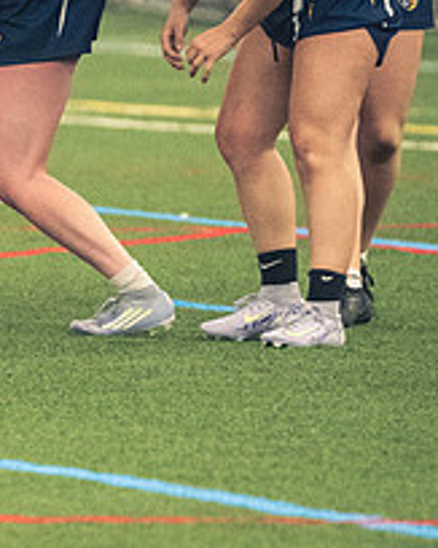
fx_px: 12973
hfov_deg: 1.9
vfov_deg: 2.4
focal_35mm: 800
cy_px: 357
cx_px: -150
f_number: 2.8
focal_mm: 200
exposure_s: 1/500
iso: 12800
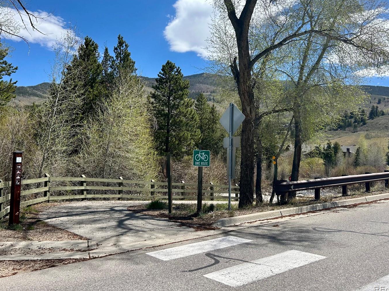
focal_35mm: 31
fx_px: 348
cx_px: 189
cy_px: 122
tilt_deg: +6.5
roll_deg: +1.0
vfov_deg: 45.3
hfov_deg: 58.3
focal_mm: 5.7
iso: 50
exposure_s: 1/4115
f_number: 1.5
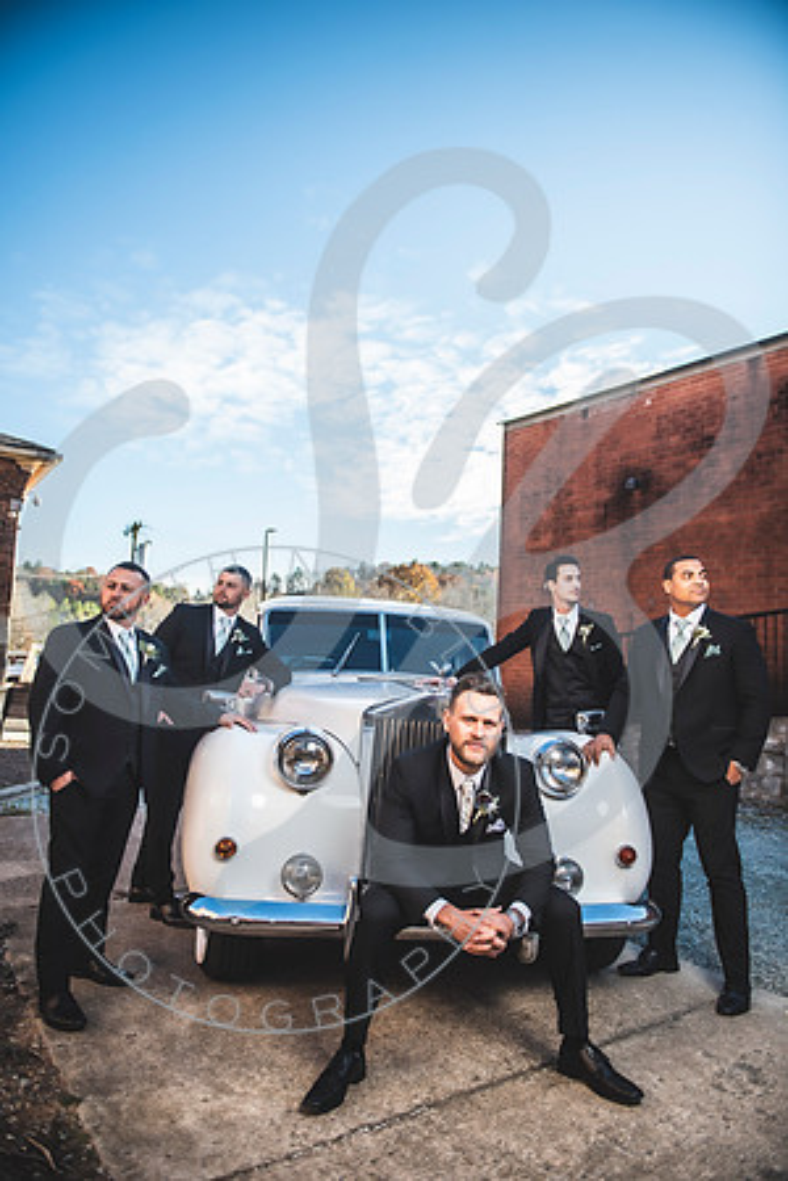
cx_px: 394
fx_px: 788
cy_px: 590
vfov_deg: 73.7
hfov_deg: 53.1
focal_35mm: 24
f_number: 2.8
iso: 100
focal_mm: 24
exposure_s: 1/1000
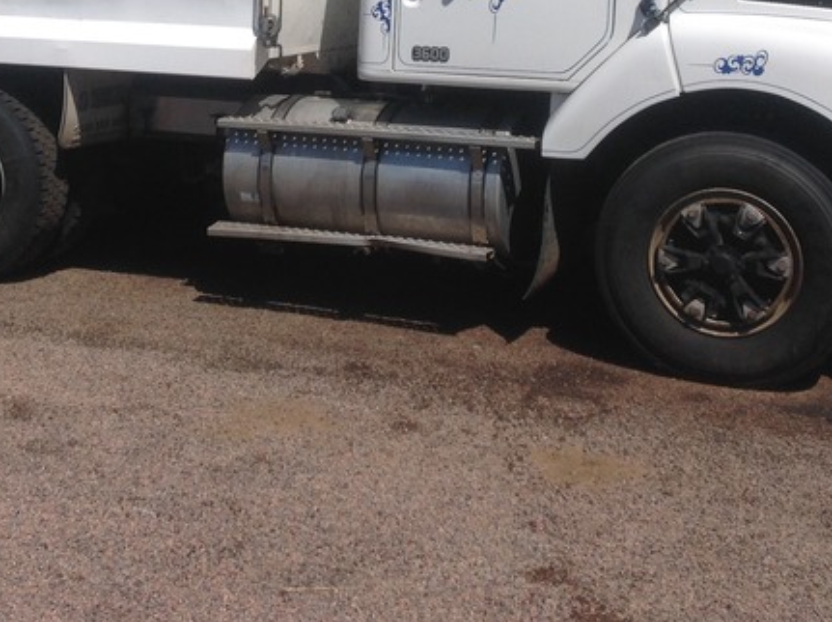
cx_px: 315
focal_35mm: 65
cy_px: 66
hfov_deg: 29.7
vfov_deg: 22.0
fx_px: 1560
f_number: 2.4
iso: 64
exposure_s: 1/3788
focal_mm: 4.28
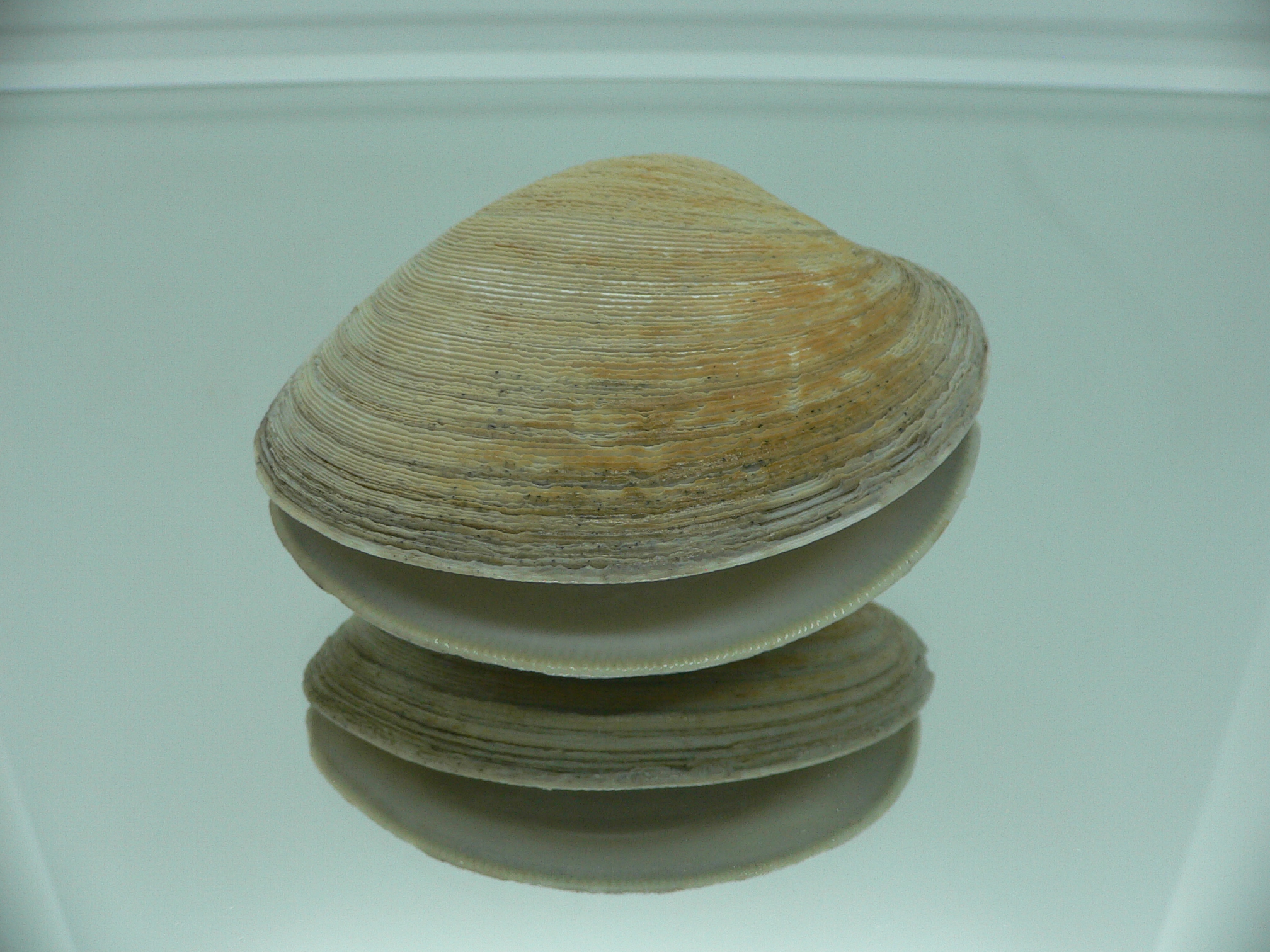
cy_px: 476
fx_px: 1284
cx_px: 635
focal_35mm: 35
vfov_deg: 40.7
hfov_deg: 52.6
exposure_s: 1/60
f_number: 2.8
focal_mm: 4.6
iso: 80
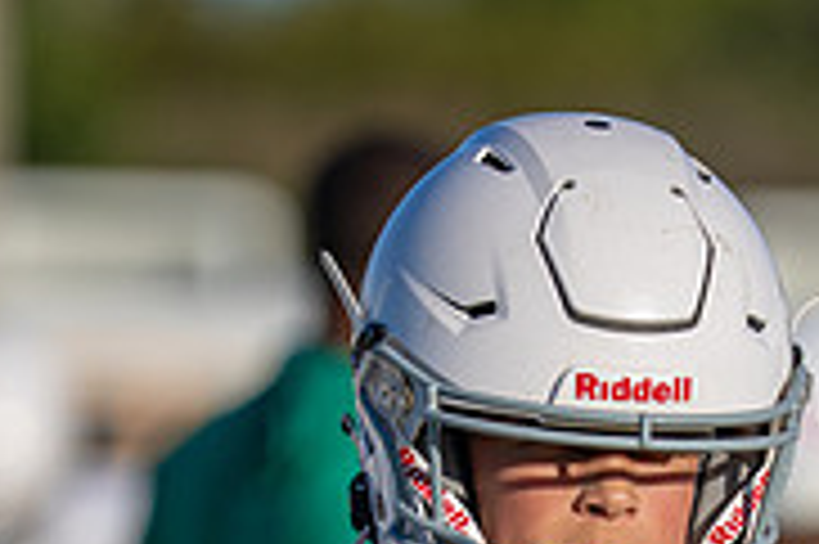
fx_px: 16229
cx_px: 527
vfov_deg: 1.9
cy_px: 849
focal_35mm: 714
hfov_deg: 2.9
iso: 125
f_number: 2.8
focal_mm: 200
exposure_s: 1/3200
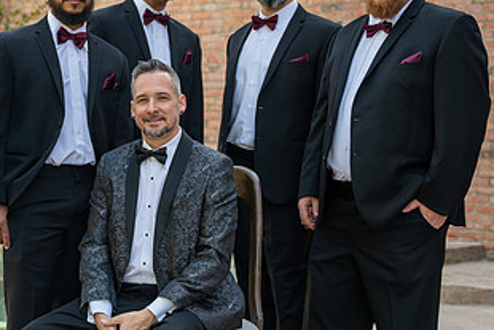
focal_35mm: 88
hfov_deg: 22.8
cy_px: 195
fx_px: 1208
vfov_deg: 15.5
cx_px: 107
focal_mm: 47
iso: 100
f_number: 2.8
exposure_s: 1/160
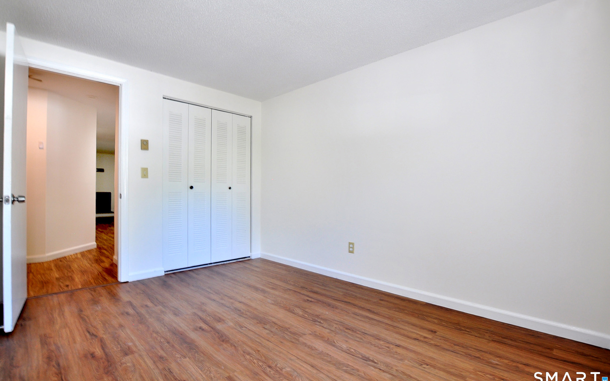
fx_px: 266
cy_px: 177
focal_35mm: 16
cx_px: 310
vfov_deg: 71.2
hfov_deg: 97.8
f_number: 5
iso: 250
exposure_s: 1/10
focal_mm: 10
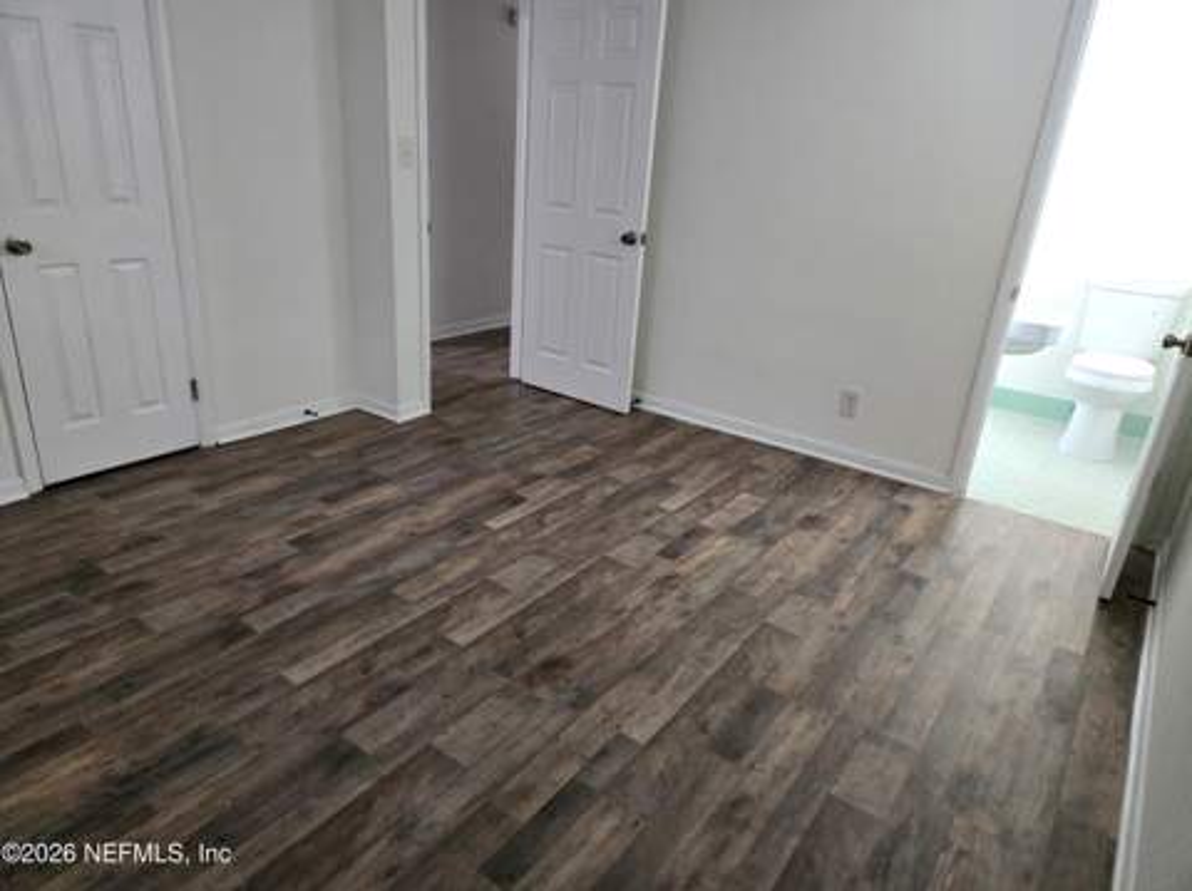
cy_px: 446
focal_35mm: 23
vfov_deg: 58.8
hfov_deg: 74.0
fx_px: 791
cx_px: 596
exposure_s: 1/120
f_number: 1.8
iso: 800
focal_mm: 5.4
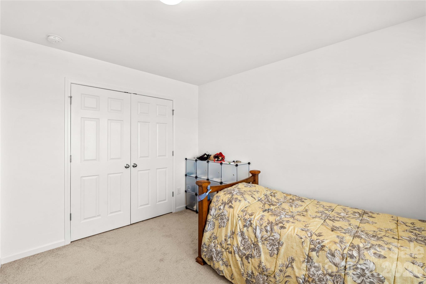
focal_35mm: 16
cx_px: 213
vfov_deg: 73.7
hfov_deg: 96.7
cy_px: 142
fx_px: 189
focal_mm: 16
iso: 100
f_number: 8
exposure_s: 1/6
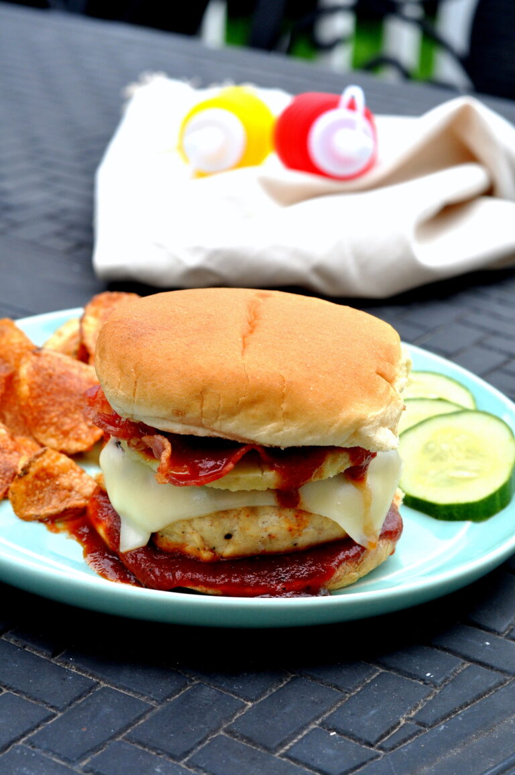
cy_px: 388
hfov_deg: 18.1
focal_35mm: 75
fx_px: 1613
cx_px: 258
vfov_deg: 27.0
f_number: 8
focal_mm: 50
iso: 500
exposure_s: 1/250
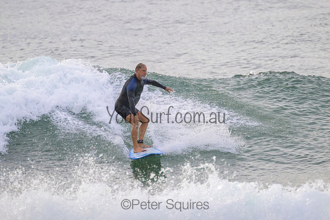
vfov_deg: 1.4
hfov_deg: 2.2
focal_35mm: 958
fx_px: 8782
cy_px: 88
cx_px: 173
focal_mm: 800
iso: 3200
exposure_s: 1/1600
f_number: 11
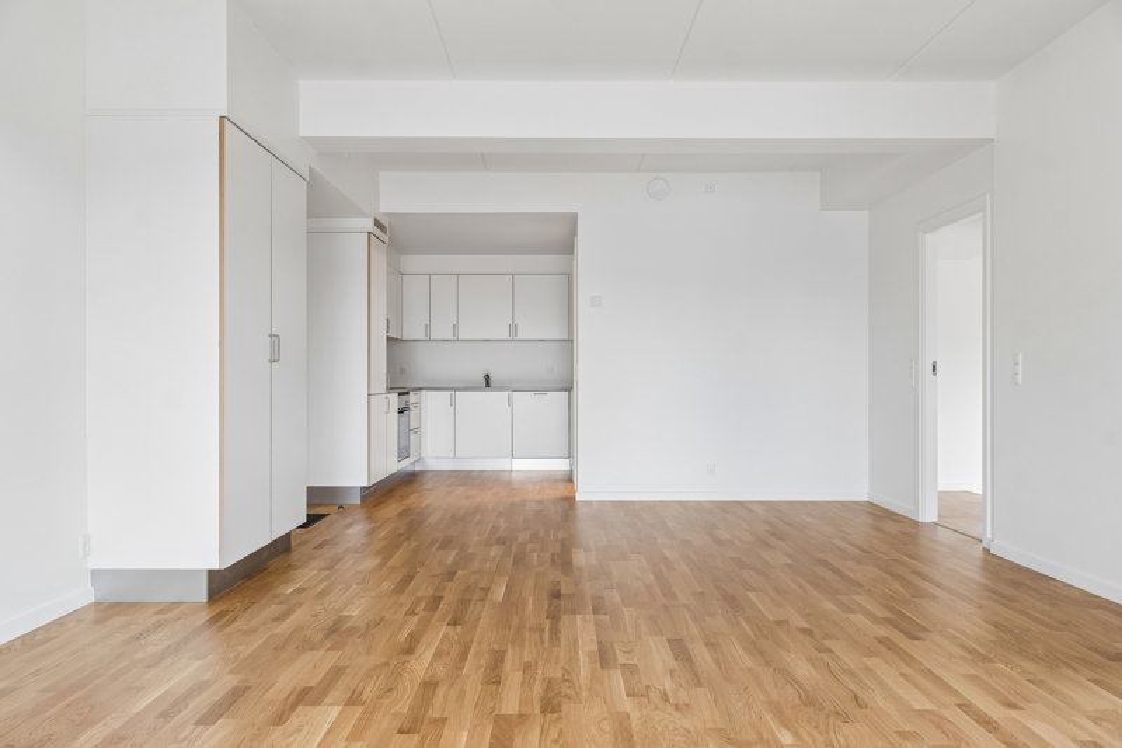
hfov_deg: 66.0
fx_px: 865
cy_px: 374
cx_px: 561
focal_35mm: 28
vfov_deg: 46.8
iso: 200
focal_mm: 18.5
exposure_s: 1/5
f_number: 8
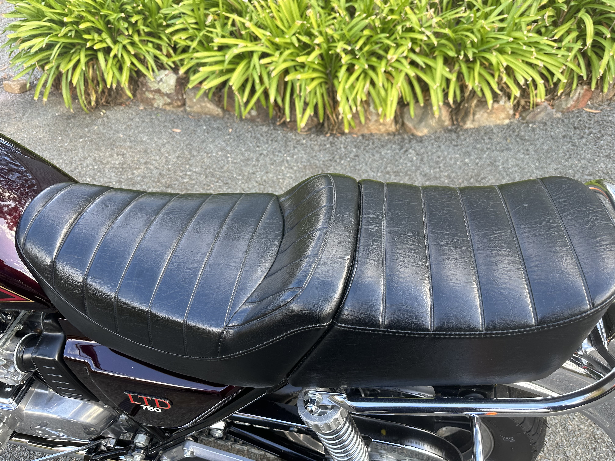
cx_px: 308
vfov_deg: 56.8
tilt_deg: -42.2
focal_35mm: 24
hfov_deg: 71.6
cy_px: 230
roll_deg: +3.5
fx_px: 426
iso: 80
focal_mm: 6.86
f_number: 1.78
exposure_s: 1/164
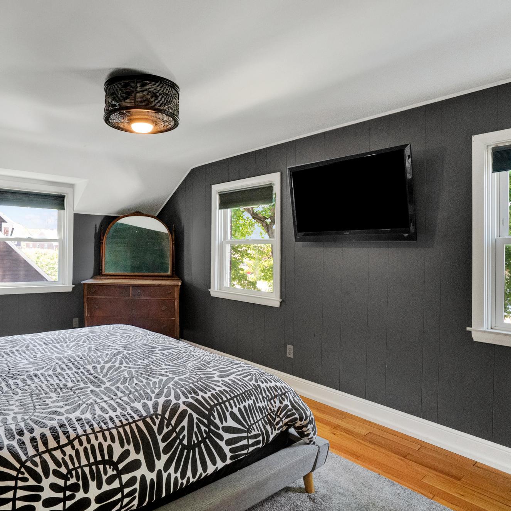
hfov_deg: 71.0
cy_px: 251
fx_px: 351
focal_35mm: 21
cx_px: 191
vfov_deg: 72.1
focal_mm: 16
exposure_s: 1/60
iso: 2500
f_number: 8
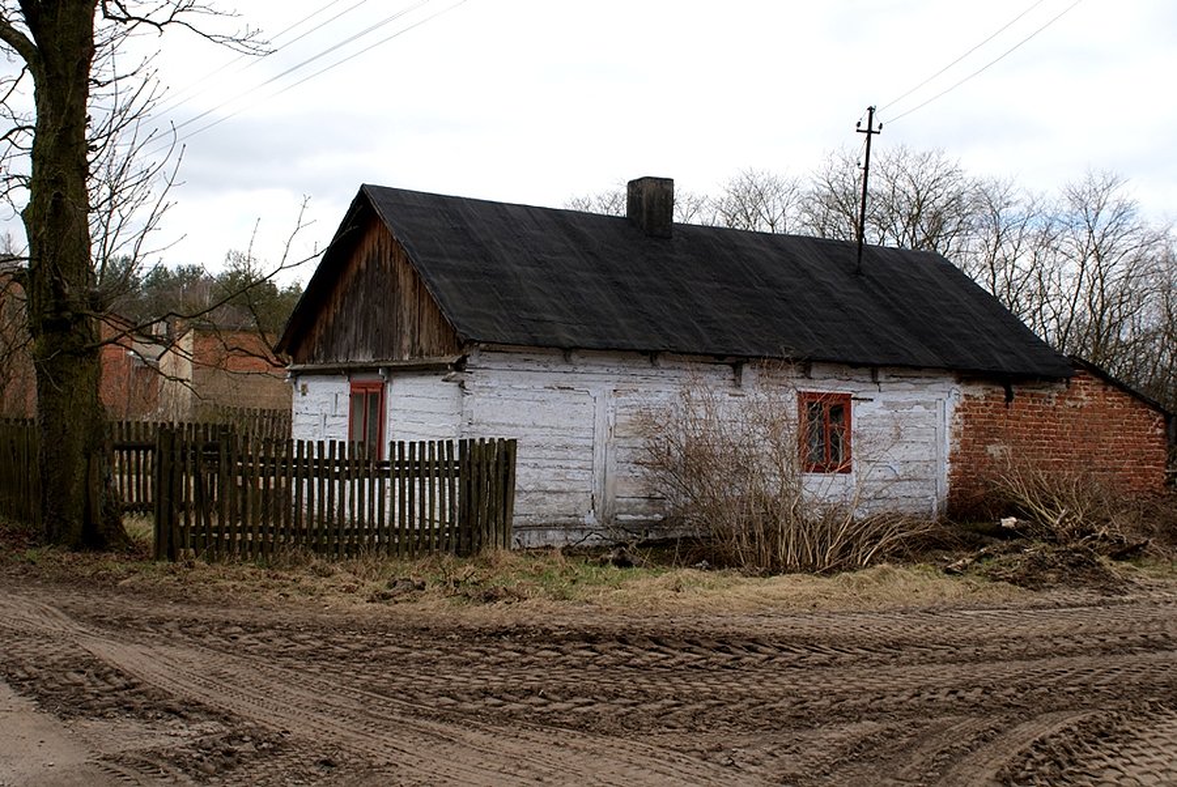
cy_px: 394
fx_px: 1473
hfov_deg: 43.6
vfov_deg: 29.9
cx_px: 588
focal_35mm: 45
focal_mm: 30
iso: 100
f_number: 8
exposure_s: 1/160
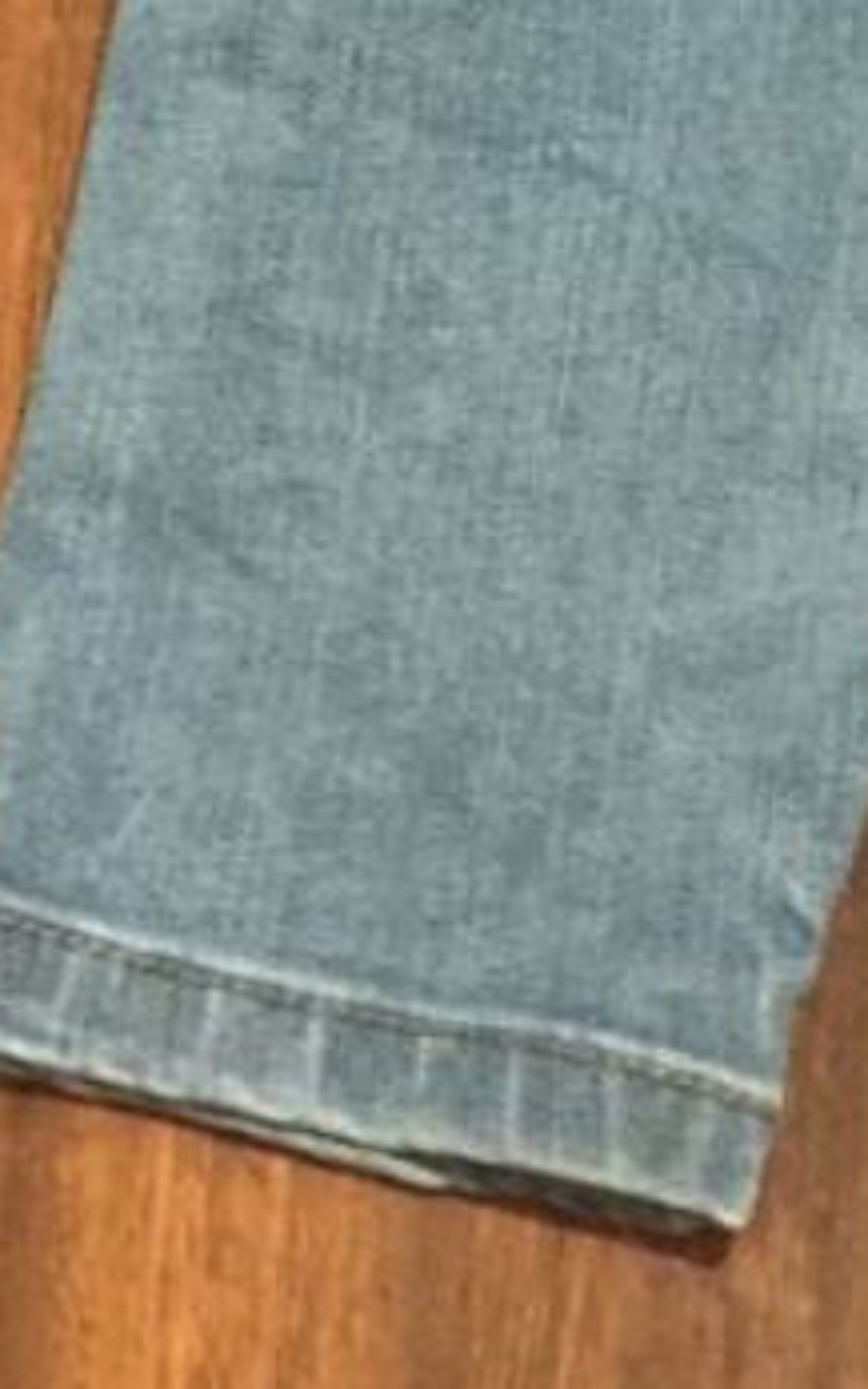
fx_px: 4464
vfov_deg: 15.5
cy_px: -1023
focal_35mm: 118
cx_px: 1316
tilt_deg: -59.5
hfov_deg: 10.7
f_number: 2.2
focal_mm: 4.15
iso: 160
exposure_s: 1/8
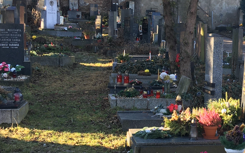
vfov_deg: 24.6
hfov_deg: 38.5
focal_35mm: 51
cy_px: 14
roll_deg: -1.0
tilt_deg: -5.9
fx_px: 341
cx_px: 185
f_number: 2.2
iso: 25
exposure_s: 1/111
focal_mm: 4.15
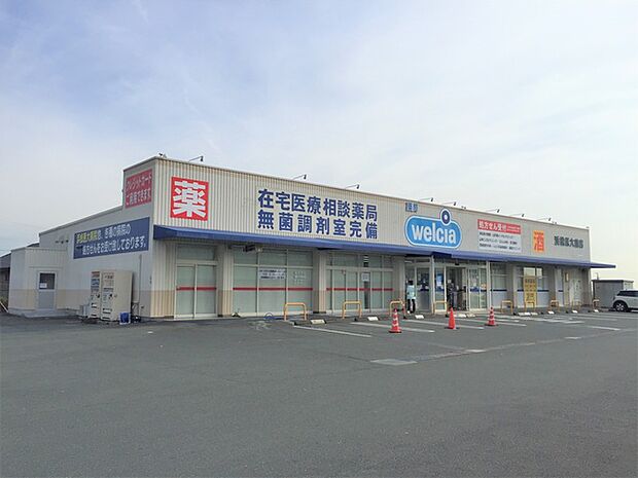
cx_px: 319
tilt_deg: +7.7
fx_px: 534
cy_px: 239
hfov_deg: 61.7
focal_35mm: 29
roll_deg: -0.7
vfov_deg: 48.2
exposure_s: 1/2639
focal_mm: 4.15
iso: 32
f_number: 2.2
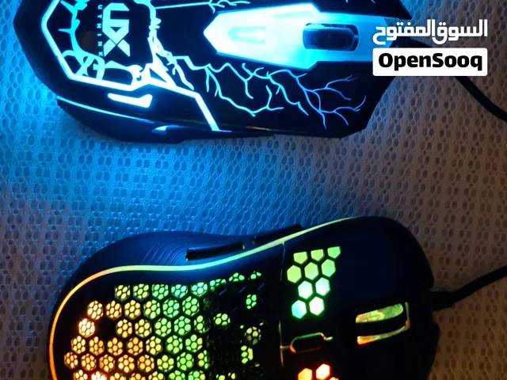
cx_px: 254
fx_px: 337
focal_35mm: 23
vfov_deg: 58.9
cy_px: 190
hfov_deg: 73.9
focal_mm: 5.54
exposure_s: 1/25
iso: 800
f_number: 1.8
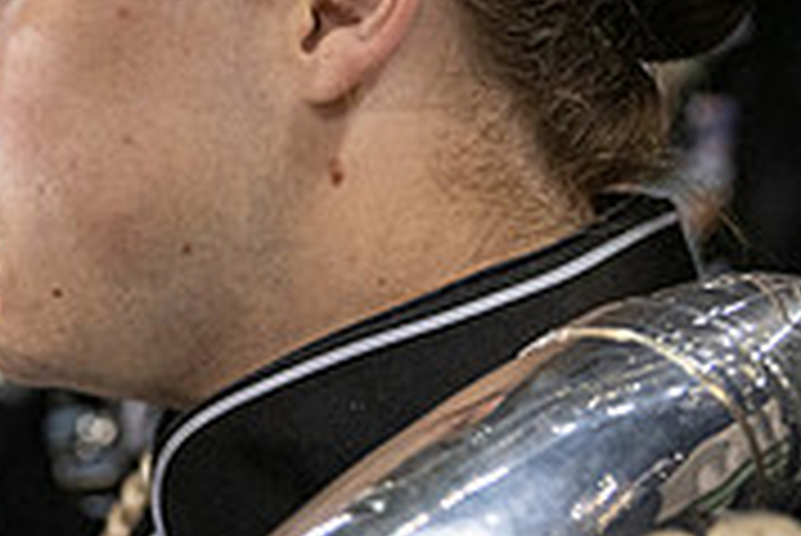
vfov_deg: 17.2
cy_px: 7
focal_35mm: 78
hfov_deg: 21.9
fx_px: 1737
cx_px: -382
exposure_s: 1/500
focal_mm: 24
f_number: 3.2
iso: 2000
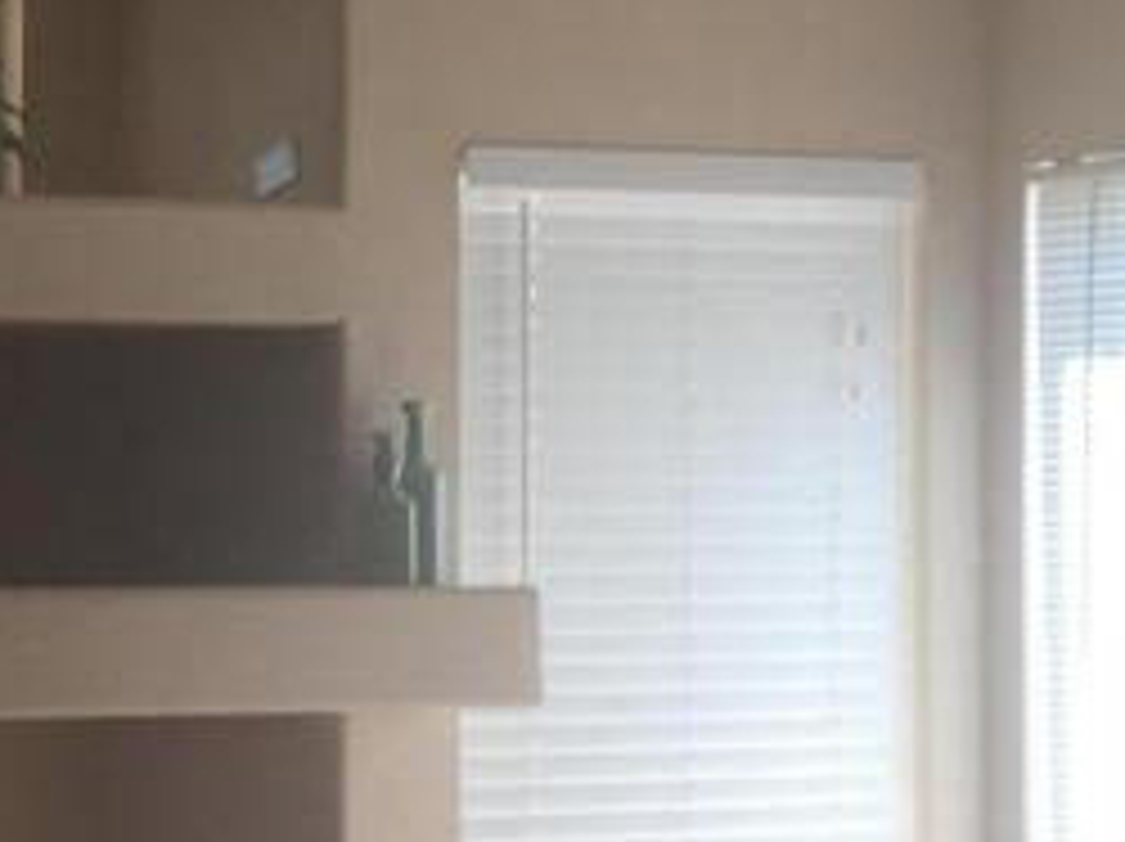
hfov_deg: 15.5
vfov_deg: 12.4
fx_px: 3864
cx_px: -454
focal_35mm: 119
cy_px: 563
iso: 32
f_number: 2.2
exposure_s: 1/60
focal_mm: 4.15
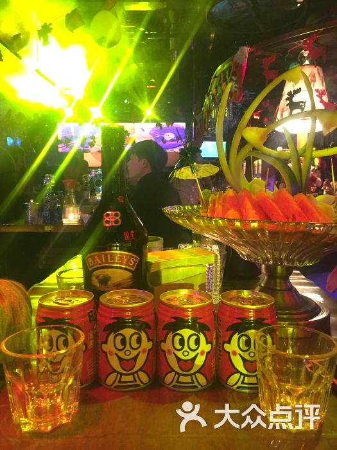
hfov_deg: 48.2
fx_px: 376
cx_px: 168
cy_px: 225
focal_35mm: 29
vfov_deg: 61.7
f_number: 2.2
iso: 500
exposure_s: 1/17
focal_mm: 4.15
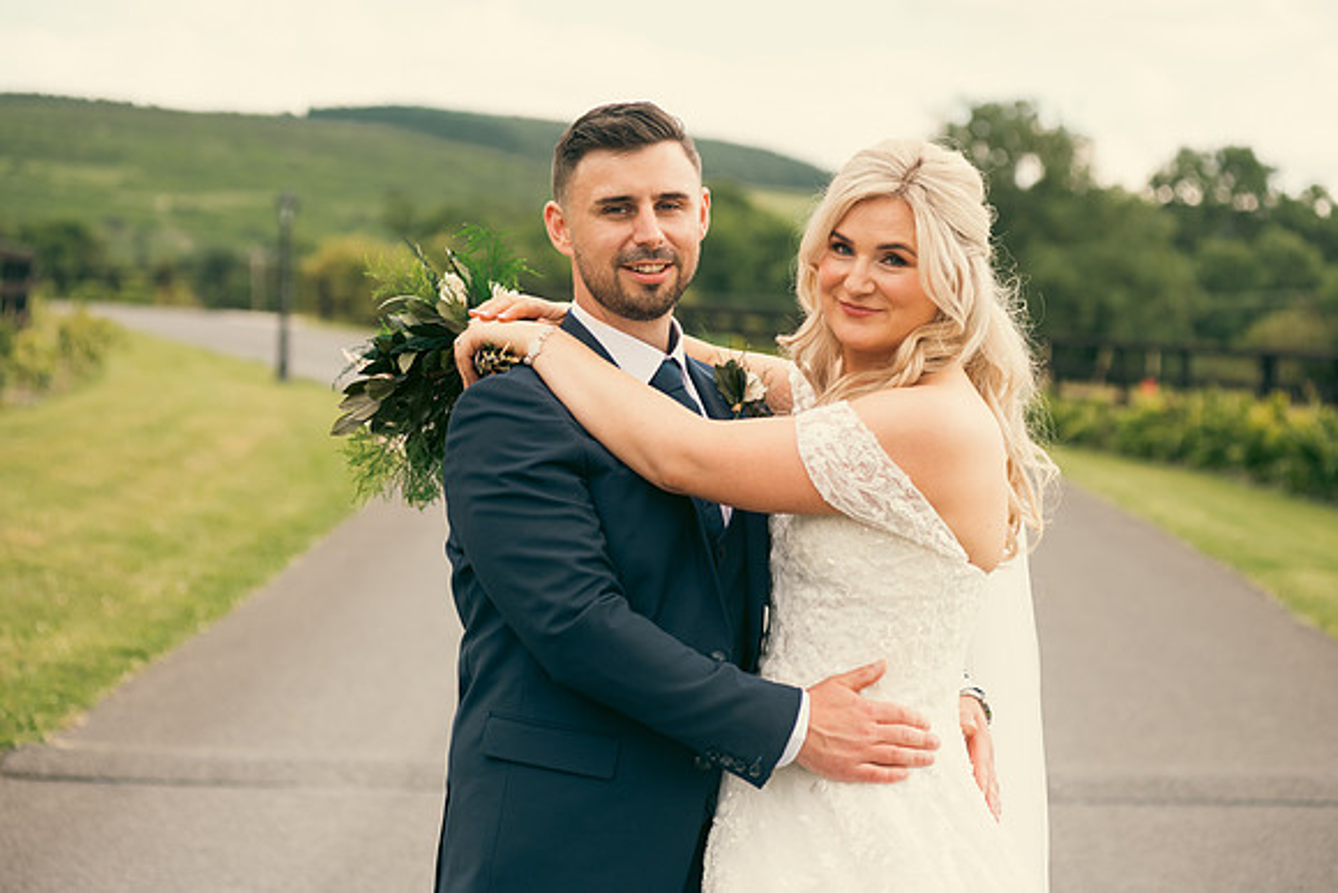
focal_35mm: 80
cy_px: 446
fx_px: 2974
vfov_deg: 17.1
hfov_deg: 25.4
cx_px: 669
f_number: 3.5
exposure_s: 1/320
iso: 125
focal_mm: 80
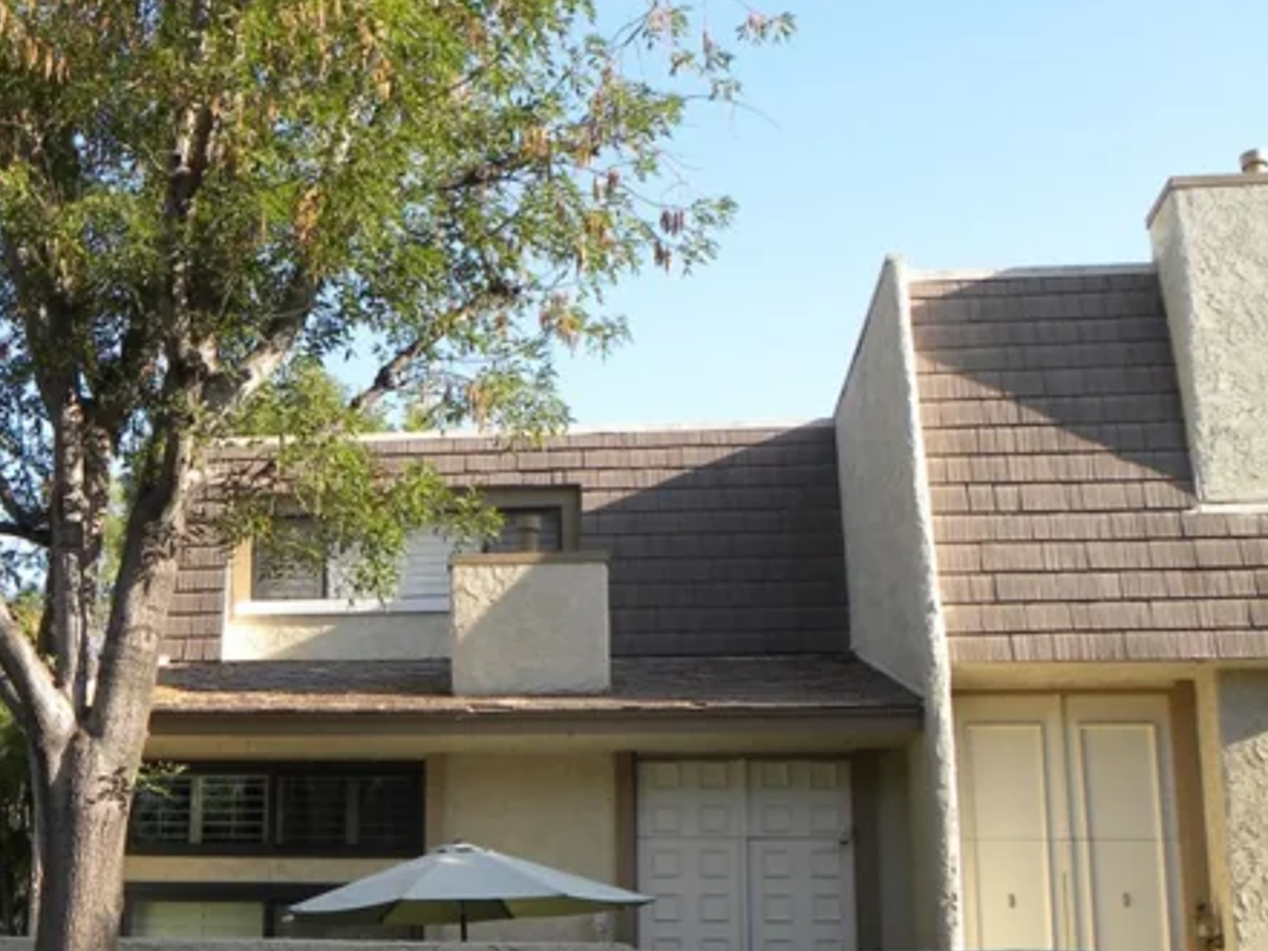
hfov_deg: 33.6
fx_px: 2051
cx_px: 295
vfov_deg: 25.7
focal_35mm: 56
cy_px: 729
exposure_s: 1/210
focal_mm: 5.9
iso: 64
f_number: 4
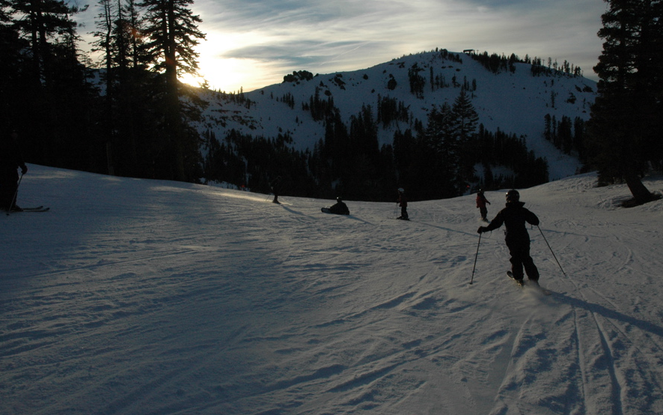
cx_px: 336
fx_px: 506
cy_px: 201
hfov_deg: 66.5
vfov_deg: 44.5
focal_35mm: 28
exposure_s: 1/1000
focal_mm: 18
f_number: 11
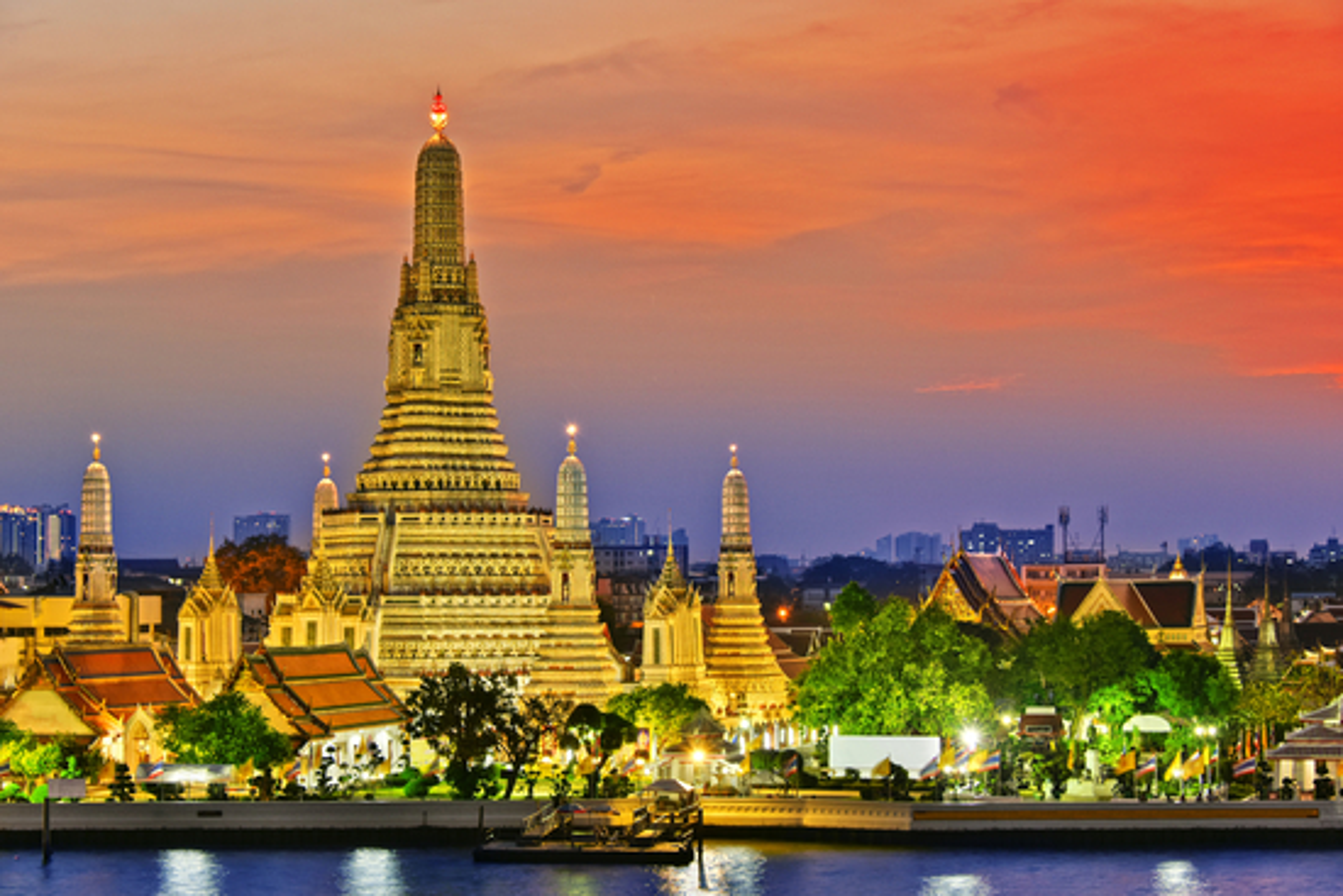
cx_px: 672
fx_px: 2687
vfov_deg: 18.9
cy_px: 448
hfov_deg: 28.1
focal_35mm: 72
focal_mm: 72
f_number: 7.1
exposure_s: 1/1.6
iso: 200
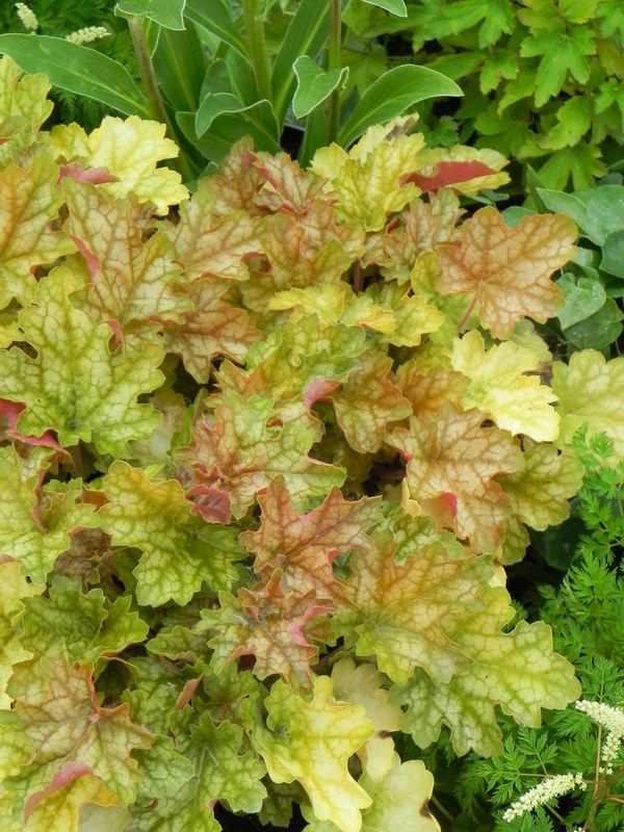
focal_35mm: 117
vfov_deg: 16.8
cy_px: 416
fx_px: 2812
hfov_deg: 12.7
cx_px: 312
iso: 160
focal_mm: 20.8
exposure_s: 1/160
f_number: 5
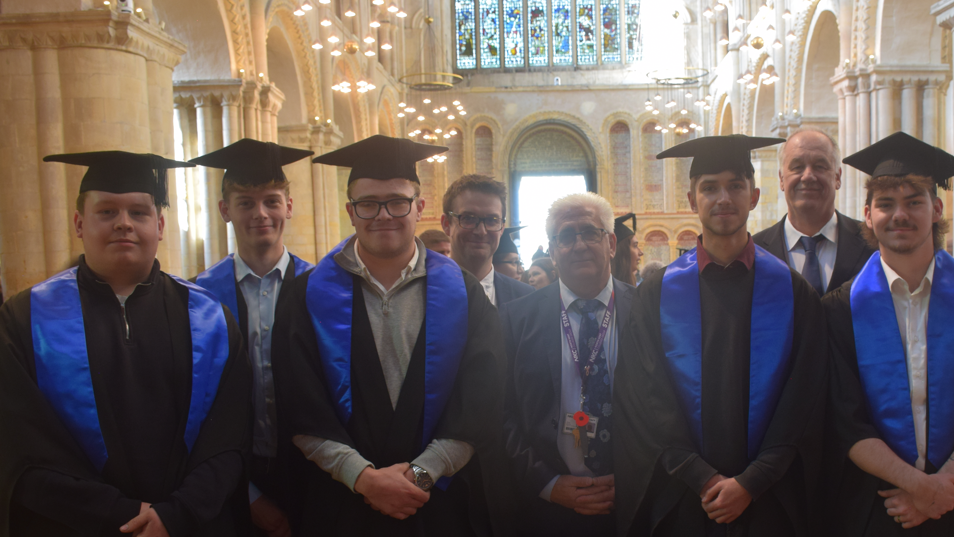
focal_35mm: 37
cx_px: 597
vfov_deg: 31.7
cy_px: 358
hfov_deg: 53.4
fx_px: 936
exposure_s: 1/20
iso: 400
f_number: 6.7
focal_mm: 18
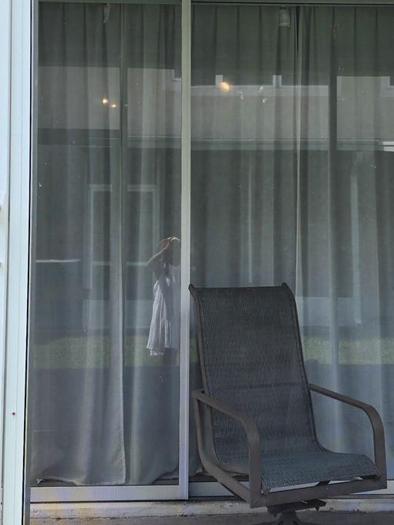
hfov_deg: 27.0
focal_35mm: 54
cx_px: 228
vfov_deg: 35.4
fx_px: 819
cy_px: 214
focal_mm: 6.4
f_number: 1.8
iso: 16
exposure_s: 1/180
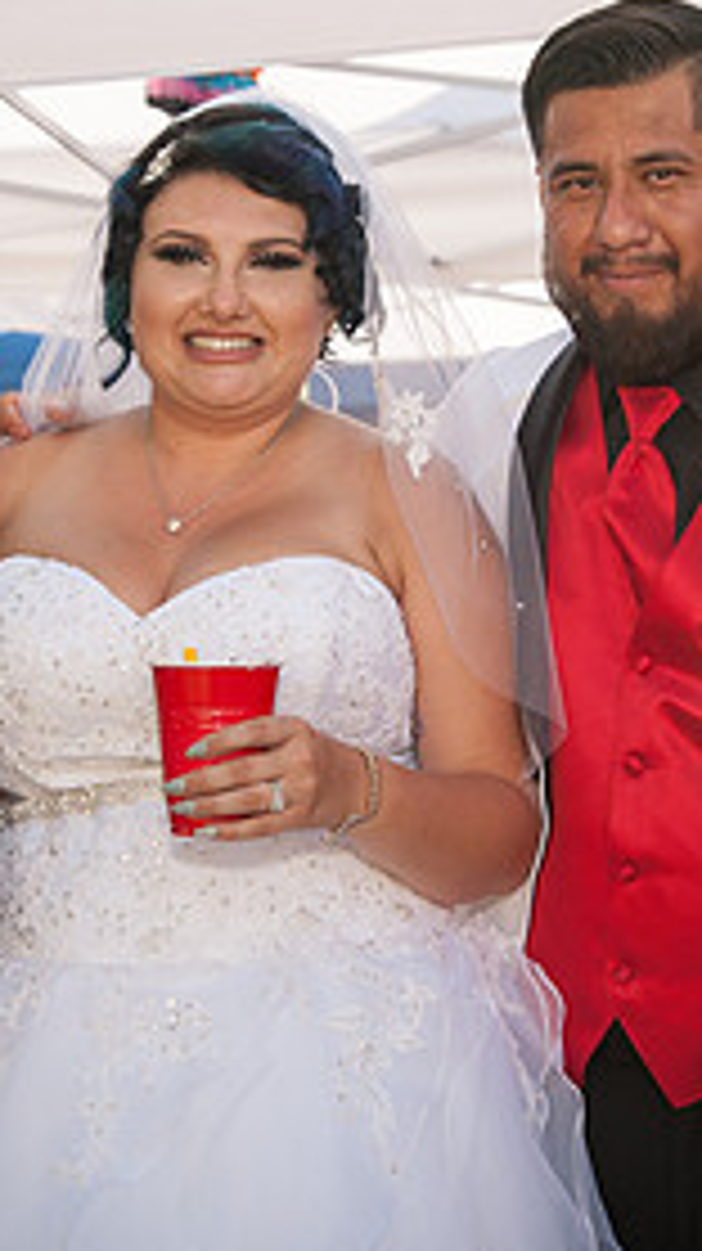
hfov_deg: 14.5
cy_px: 495
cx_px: 400
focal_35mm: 83
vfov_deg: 25.6
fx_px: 2752
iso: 200
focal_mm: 38
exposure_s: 1/1000
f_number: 5
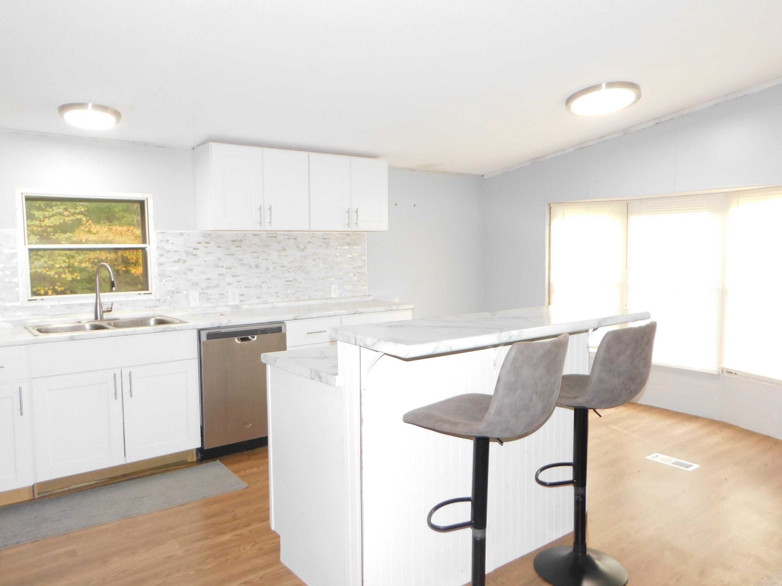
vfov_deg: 54.9
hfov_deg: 69.4
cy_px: 293
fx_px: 565
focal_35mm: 25
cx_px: 391
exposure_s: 1/30
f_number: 3.1
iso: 280
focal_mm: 4.5
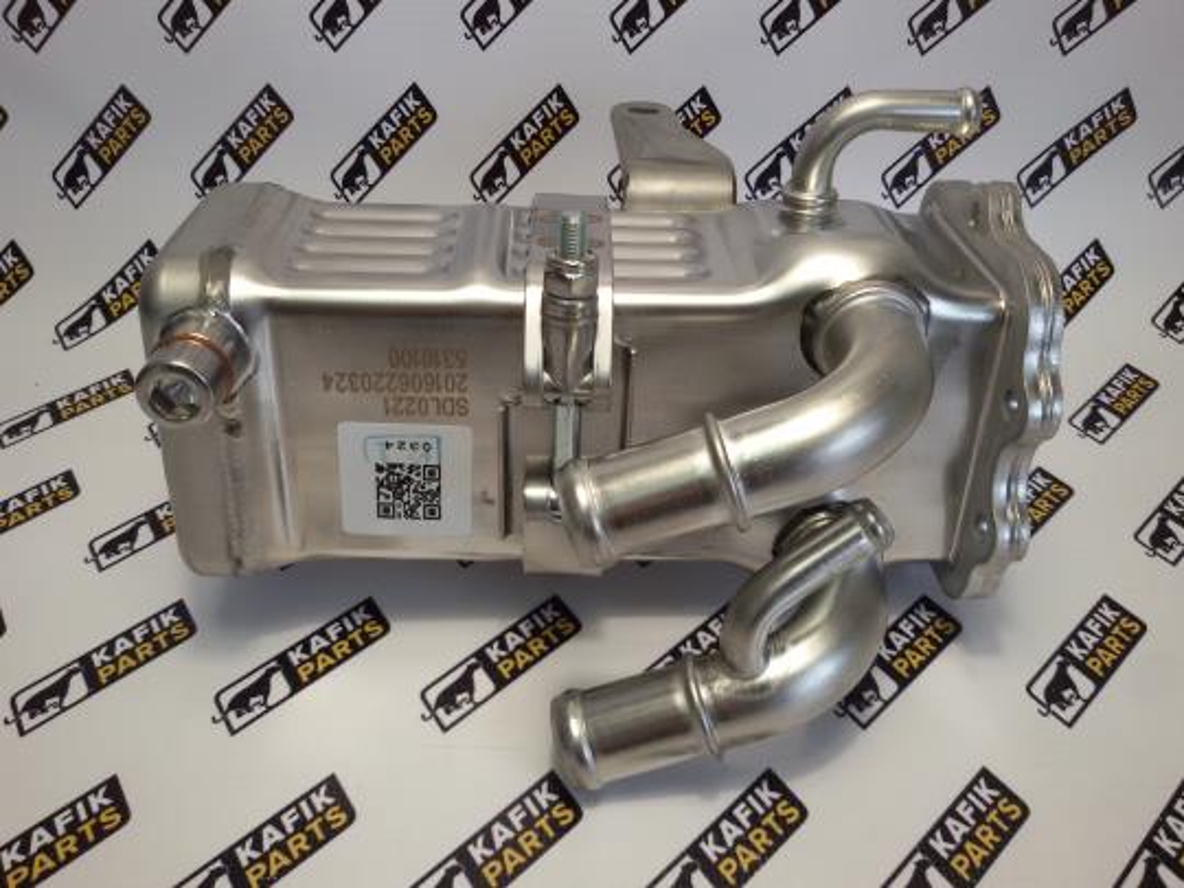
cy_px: 444
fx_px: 1060
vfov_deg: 45.4
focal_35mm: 31
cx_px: 592
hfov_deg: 58.4
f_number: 2.4
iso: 40
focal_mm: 2.93
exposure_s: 1/33
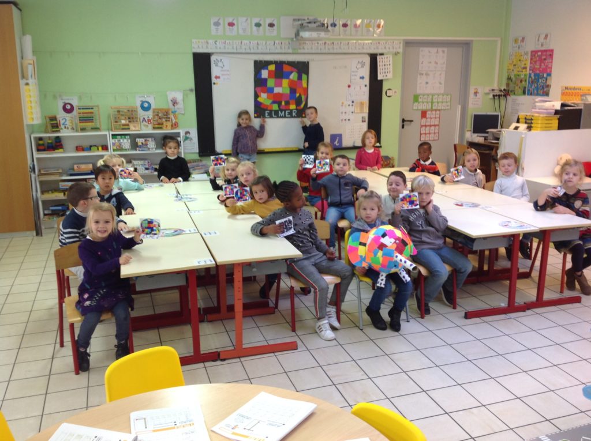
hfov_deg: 52.7
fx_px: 597
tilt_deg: -13.6
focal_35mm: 35
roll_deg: +1.7
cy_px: 220
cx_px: 296
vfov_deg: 40.6
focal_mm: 4.28
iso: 50
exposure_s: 1/17
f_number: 2.4
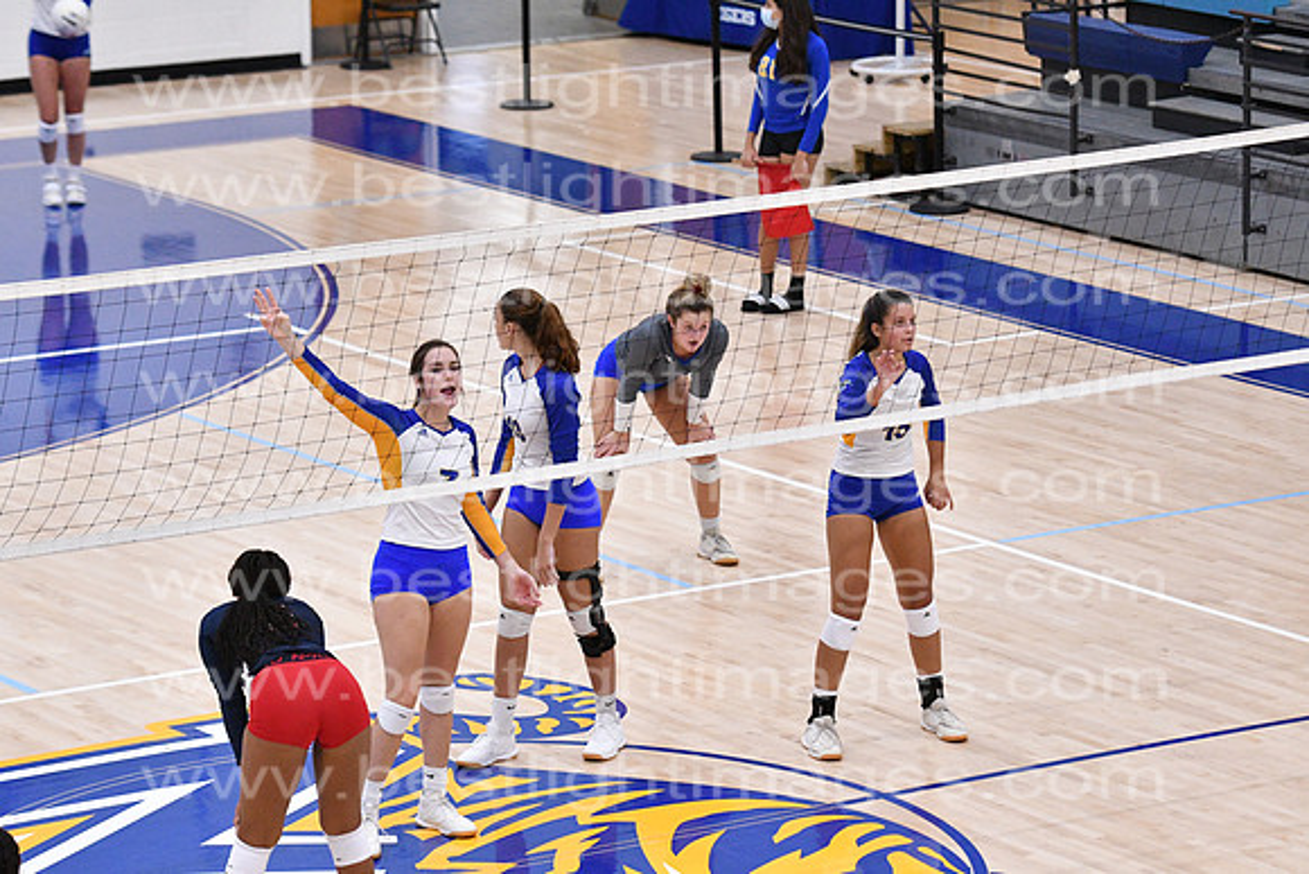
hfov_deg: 12.4
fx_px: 6001
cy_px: 437
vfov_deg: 8.3
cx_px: 654
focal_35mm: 165
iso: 6400
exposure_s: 1/1000
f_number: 3.2
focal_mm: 110
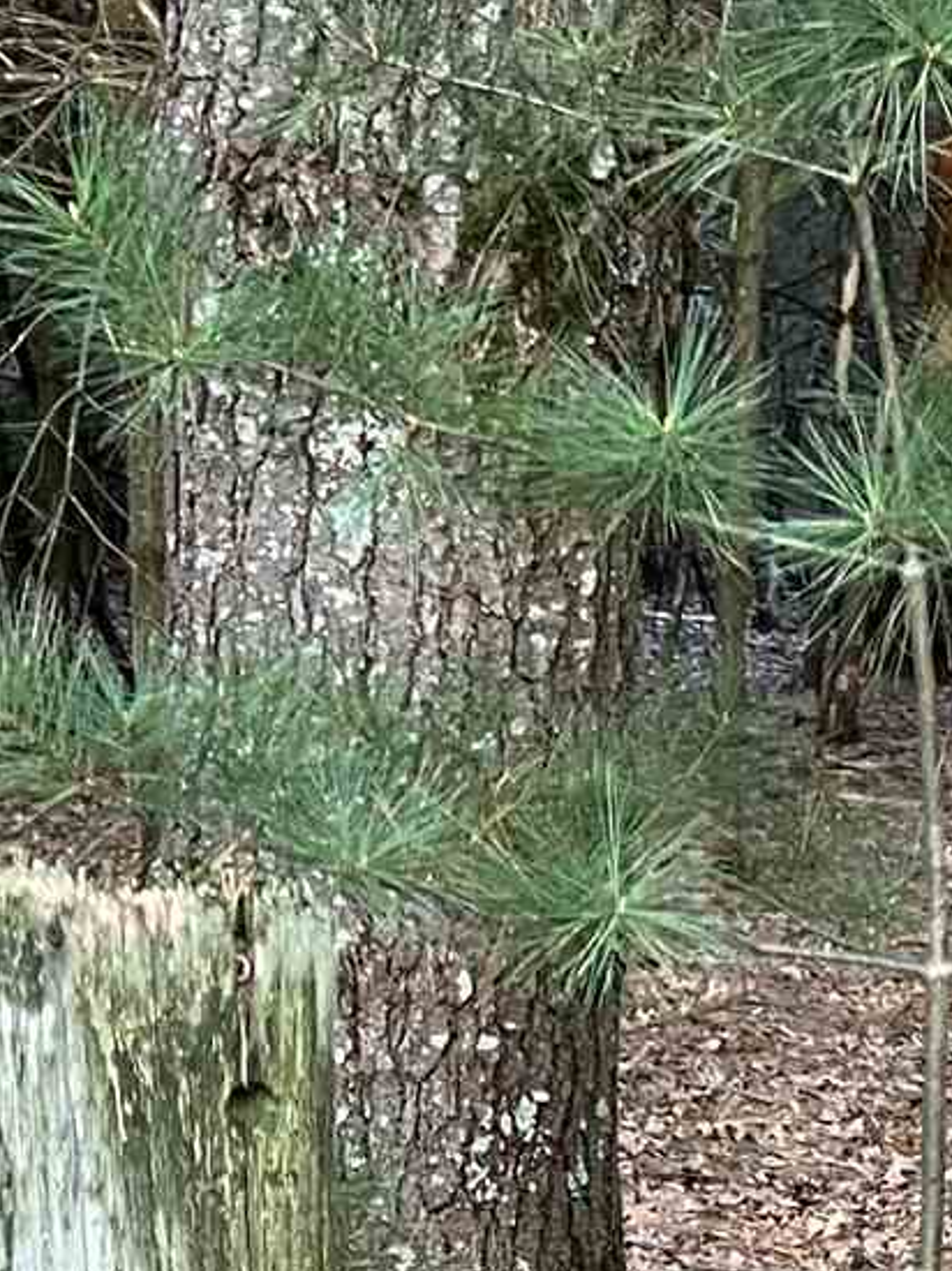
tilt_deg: -26.1
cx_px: 700
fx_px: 4000
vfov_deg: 15.4
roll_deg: -1.1
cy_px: 2320
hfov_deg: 13.5
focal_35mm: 109
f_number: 1.5
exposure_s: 1/60
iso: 200
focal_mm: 5.7
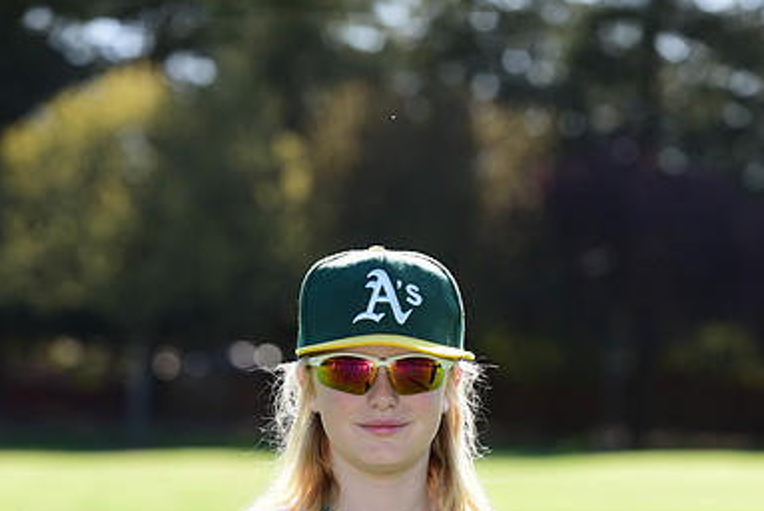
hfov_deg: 9.1
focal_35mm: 227
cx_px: 384
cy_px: 543
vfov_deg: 6.0
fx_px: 4821
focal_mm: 150
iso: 125
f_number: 4.5
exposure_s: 1/320
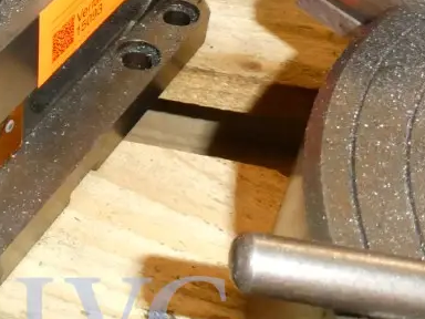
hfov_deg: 26.3
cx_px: -107
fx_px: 786
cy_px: 22
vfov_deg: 22.3
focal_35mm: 64
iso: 800
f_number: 3.3
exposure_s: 1/125
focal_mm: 4.3
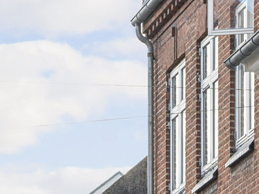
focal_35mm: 385
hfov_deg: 5.1
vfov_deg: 3.8
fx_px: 2880
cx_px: 95
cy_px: 407
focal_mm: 50
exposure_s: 1/250
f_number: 4
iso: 64
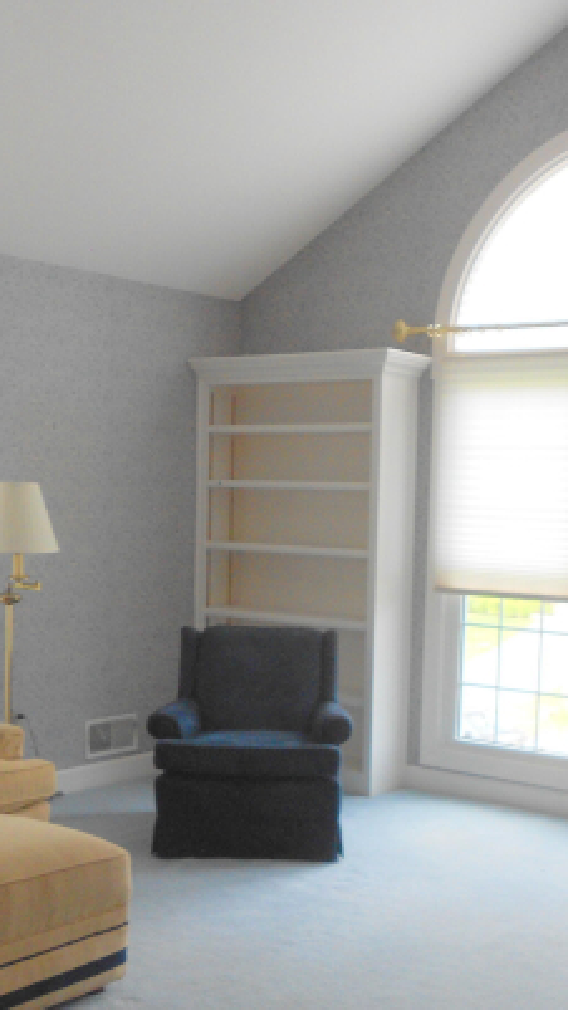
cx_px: 323
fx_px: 1259
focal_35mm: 47
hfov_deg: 25.4
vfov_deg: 43.6
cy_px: 593
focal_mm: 4.6
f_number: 3.2
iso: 100
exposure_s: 1/30
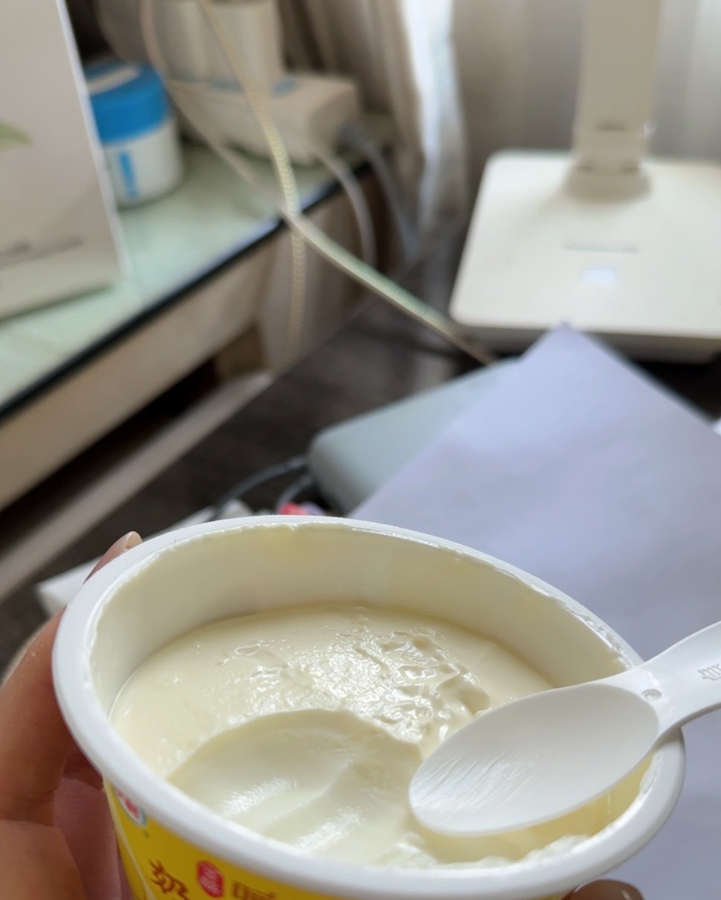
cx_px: 353
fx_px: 933
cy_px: 591
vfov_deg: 50.7
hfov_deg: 42.2
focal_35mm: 35
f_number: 1.78
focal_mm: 6.76
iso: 200
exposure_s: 1/111
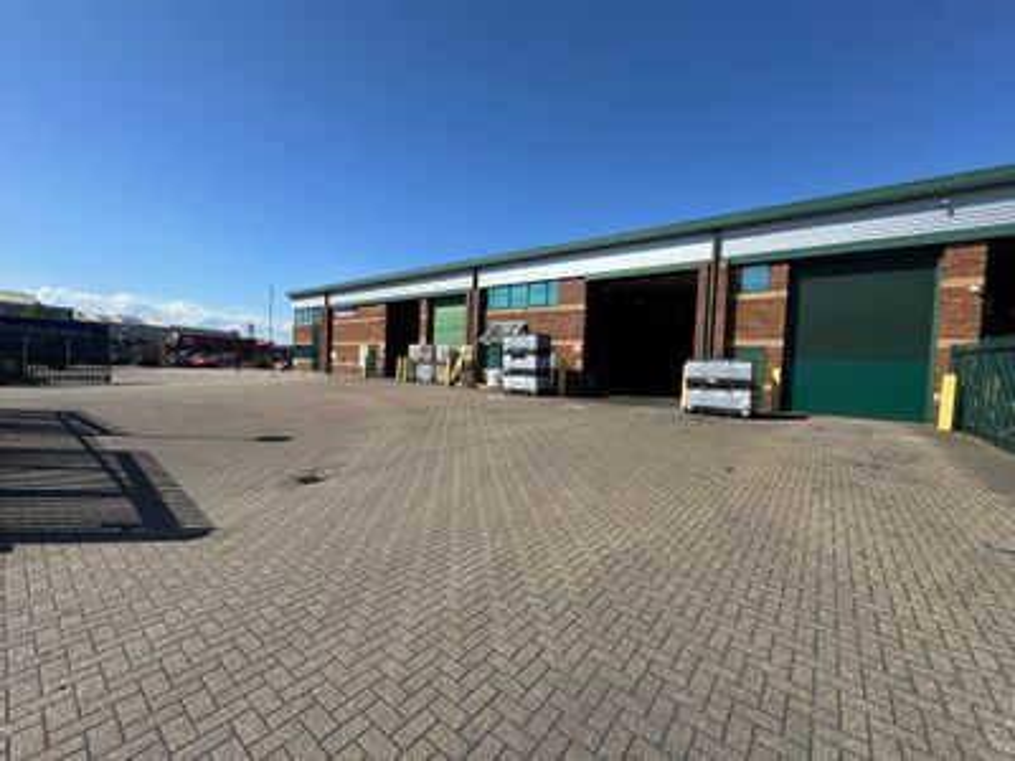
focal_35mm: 14
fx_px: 411
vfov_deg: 85.7
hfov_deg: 102.1
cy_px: 380
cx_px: 508
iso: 50
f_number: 2.2
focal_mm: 2.22
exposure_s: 1/2273
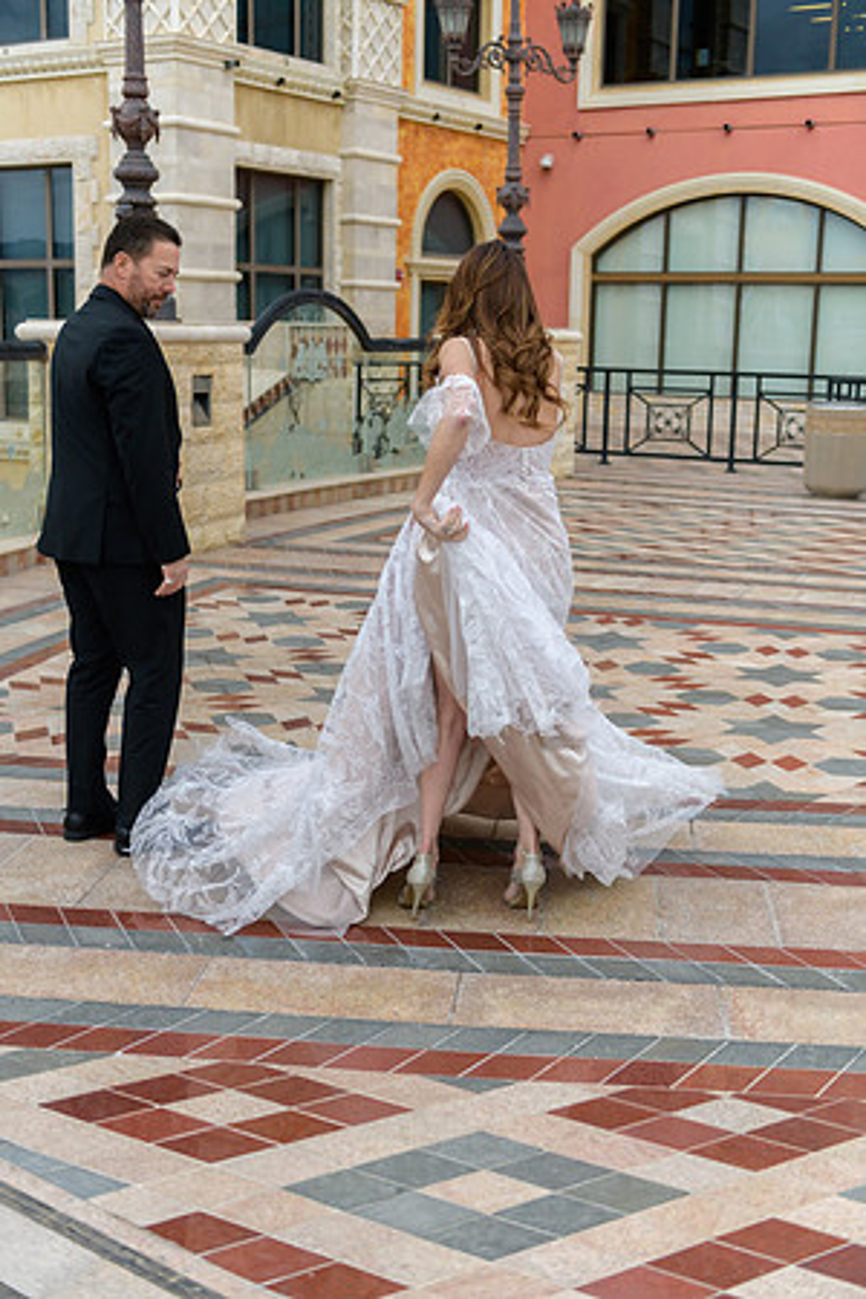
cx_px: 433
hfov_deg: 31.9
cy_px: 650
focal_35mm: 42
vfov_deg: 46.4
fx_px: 1515
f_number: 2.8
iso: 400
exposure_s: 1/3200
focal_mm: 42
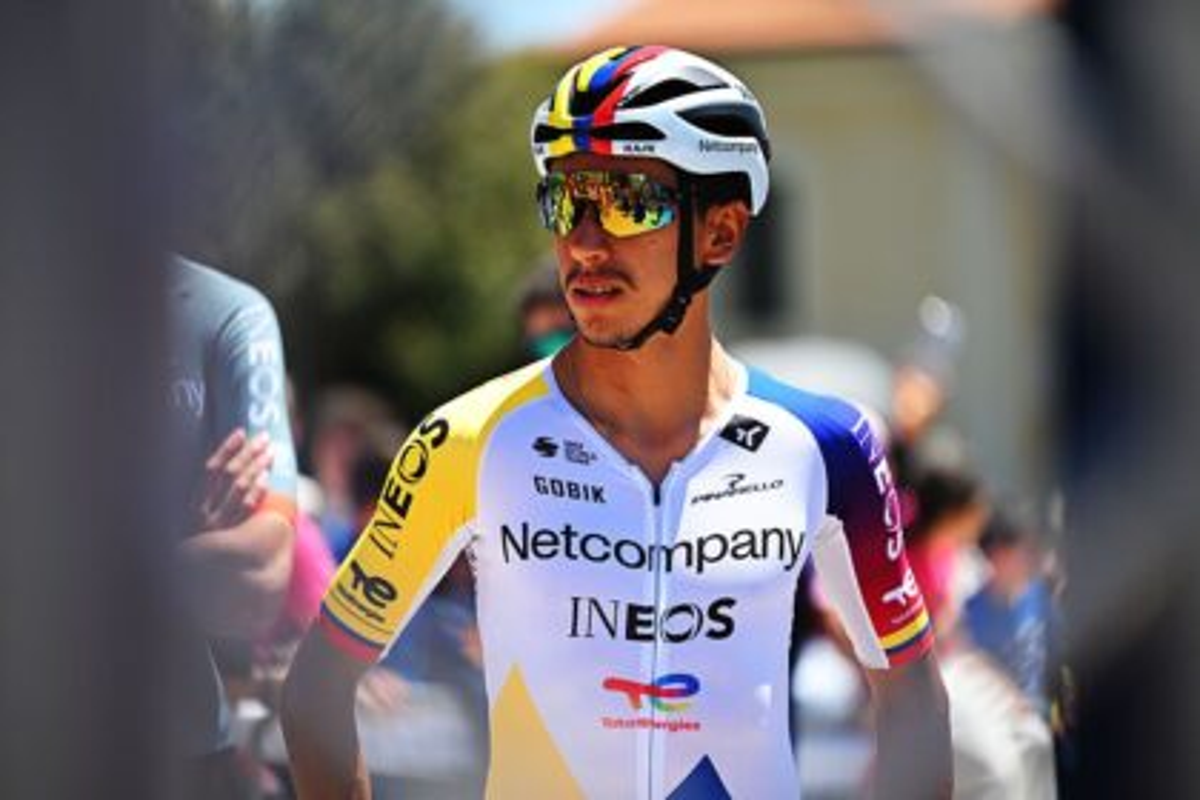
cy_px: 400
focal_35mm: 180
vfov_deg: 7.6
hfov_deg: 11.4
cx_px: 600
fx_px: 6000
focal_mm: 180
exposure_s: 1/2500
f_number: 2.8
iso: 250
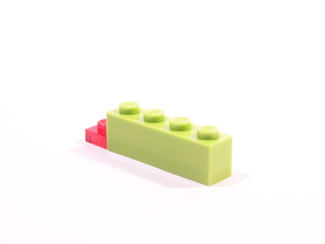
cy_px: 122
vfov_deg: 15.7
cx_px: 162
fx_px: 883
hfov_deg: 20.9
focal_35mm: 94
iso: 400
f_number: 3.6
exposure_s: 1/30
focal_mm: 15.6
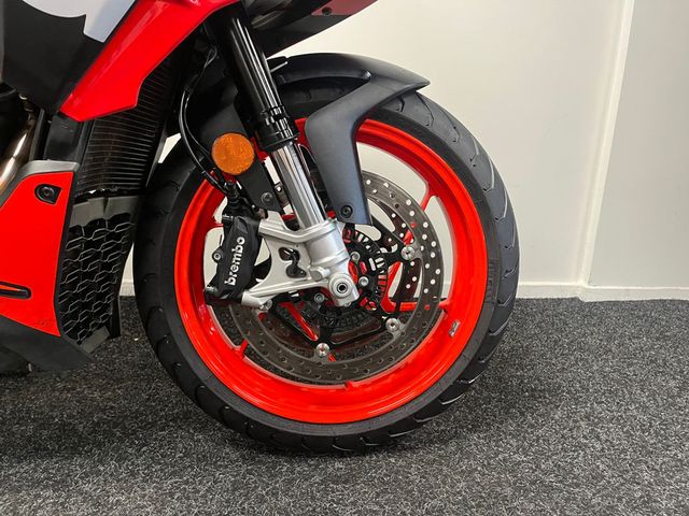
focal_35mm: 26
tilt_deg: -15.3
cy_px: 258
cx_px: 344
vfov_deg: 53.1
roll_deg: -1.8
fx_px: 518
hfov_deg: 67.3
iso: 320
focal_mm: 5.1
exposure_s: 1/50
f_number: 1.6
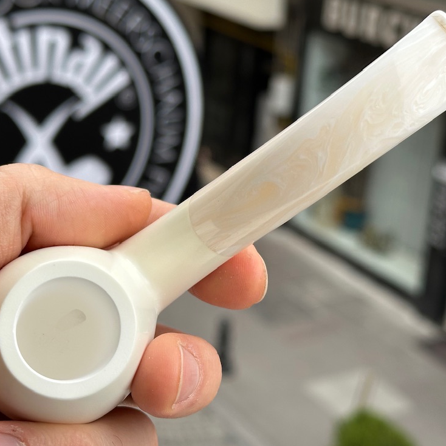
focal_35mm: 74
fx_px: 1079
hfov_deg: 23.4
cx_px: 215
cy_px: 191
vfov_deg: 23.3
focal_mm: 6.86
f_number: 1.78
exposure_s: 1/555
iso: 64
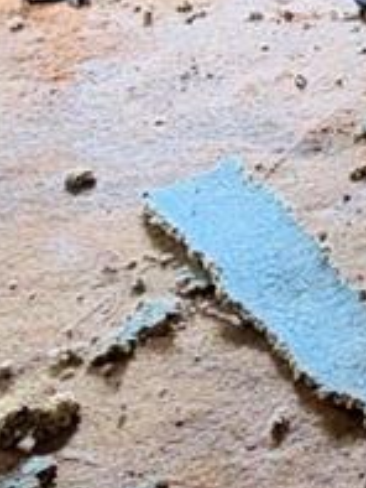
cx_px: 809
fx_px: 2633
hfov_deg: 7.5
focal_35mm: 187
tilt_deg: -17.2
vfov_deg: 10.1
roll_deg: -0.4
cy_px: -305
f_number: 1.78
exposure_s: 1/17
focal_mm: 6.76
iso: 80
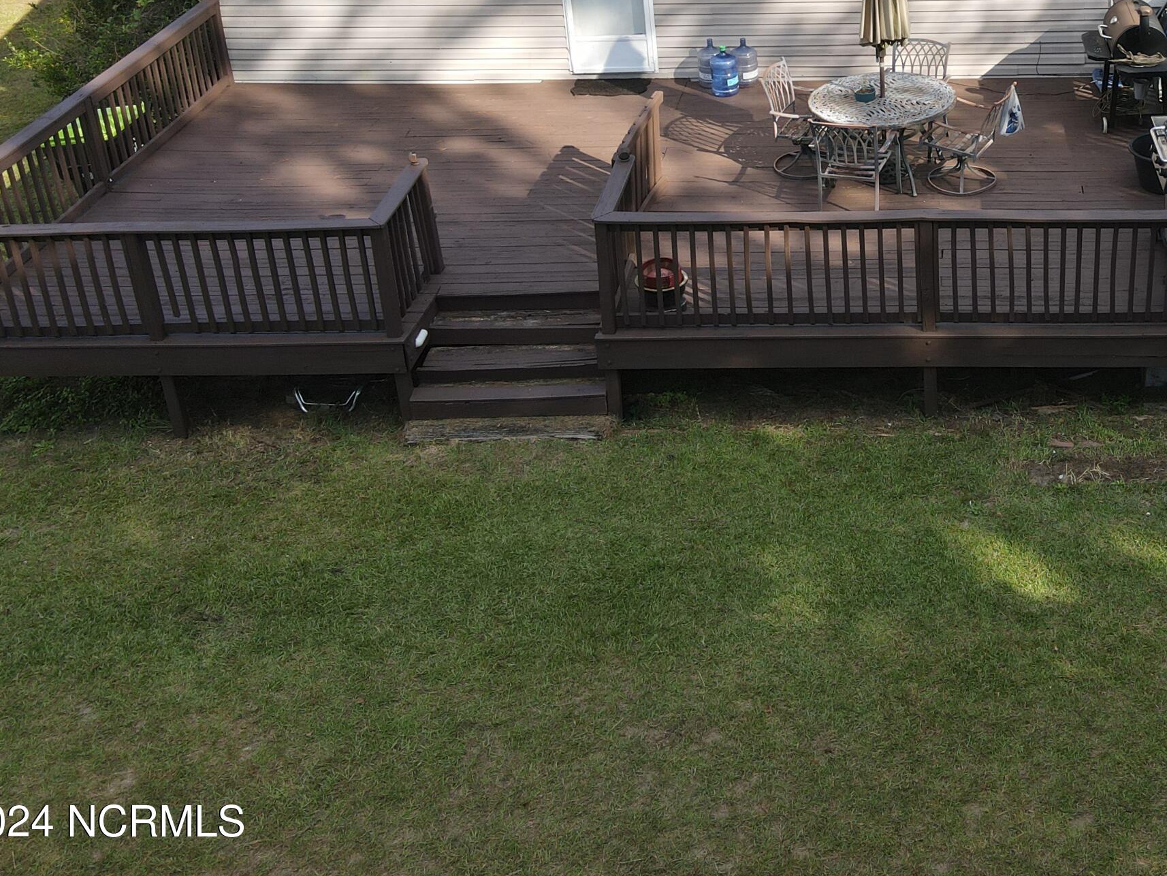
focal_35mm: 42
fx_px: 1416
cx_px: 945
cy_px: 125
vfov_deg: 33.0
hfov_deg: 42.6
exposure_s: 1/250
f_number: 2.8
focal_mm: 4.5
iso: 100
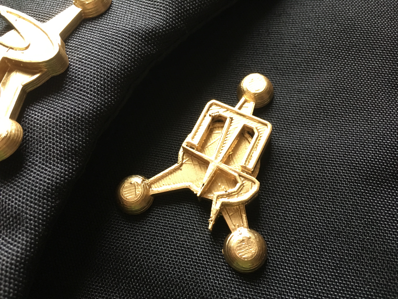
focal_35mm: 29
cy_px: 150
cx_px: 199
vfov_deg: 48.2
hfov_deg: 61.7
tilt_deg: -66.4
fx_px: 333
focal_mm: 4.15
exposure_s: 1/33
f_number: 2.2
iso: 200
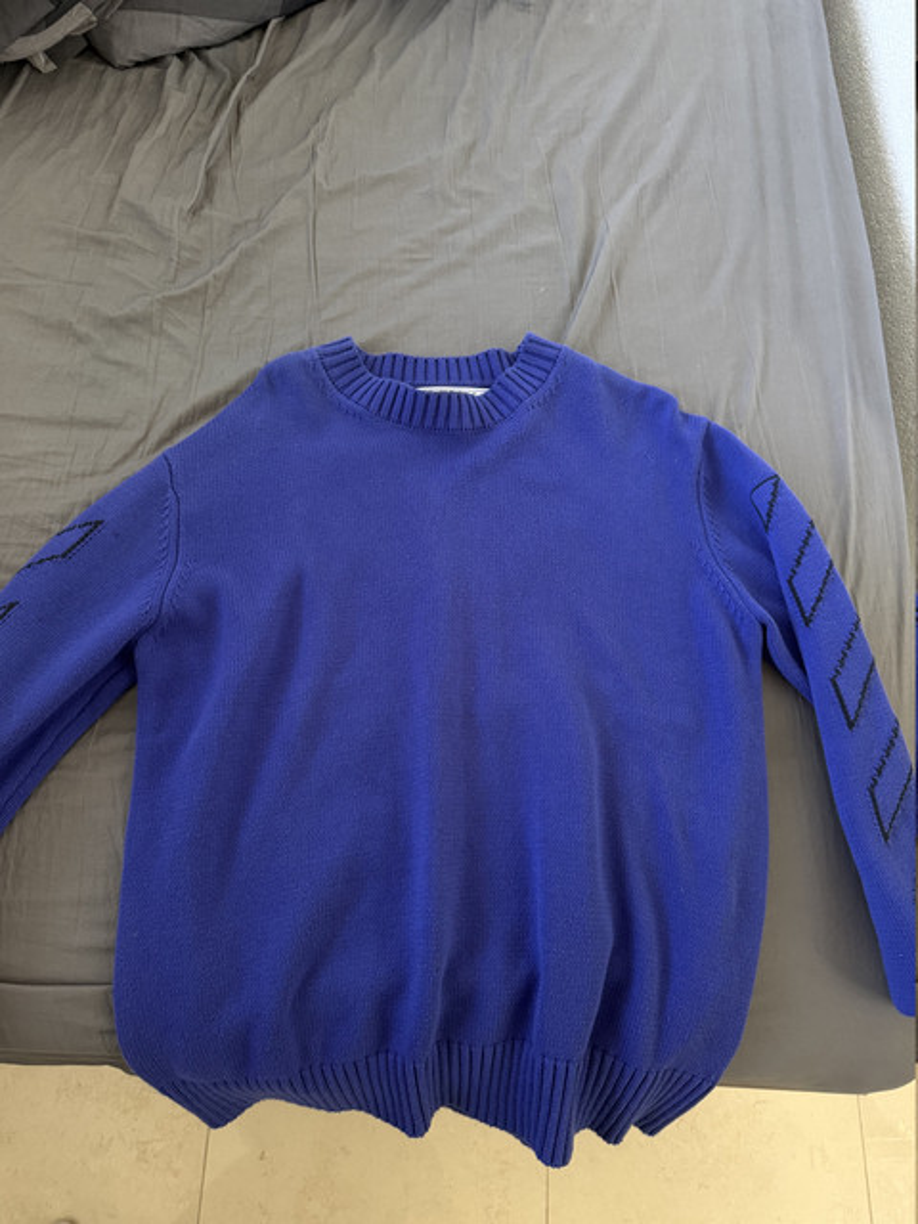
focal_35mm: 24
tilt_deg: -66.9
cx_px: 459
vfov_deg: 71.6
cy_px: 612
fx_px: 849
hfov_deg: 56.8
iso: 400
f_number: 1.78
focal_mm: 6.76
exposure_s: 1/60
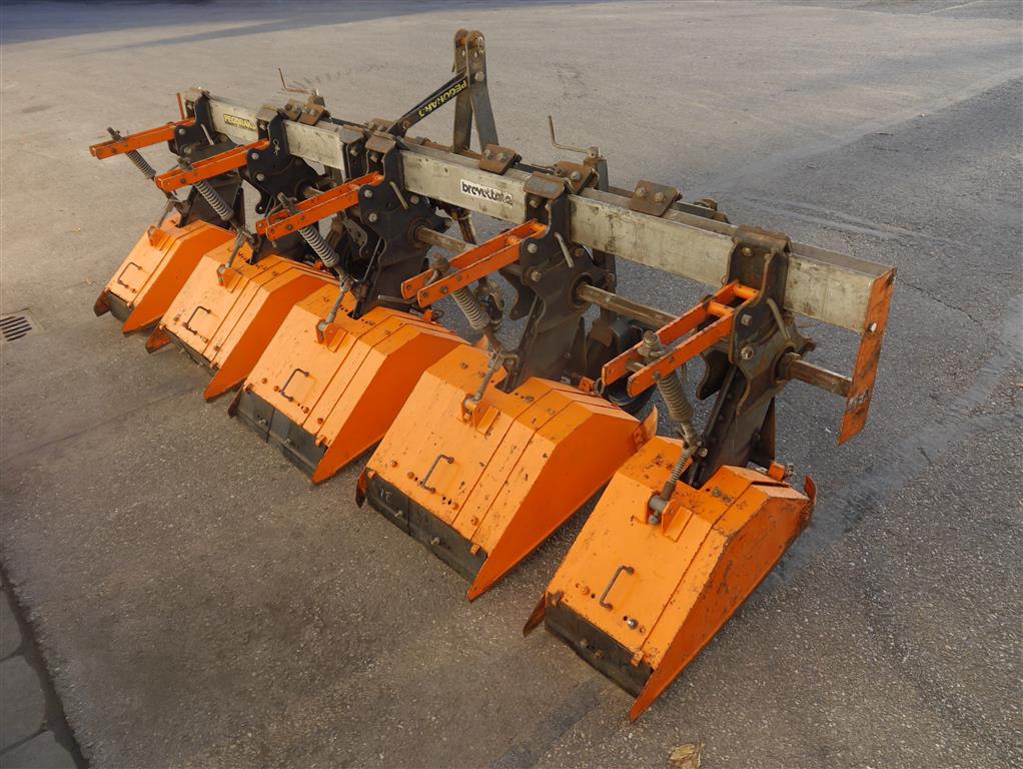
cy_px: 384
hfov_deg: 63.4
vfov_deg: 49.8
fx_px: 828
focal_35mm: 28
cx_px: 512
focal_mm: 14
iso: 160
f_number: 5
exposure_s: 1/160
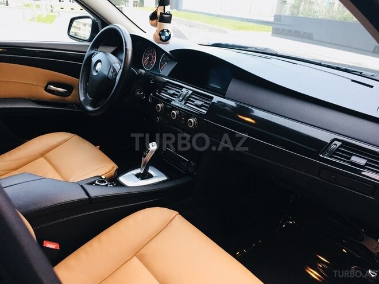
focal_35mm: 29
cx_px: 190
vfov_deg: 48.2
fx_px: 318
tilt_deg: -22.9
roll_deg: -4.1
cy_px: 142
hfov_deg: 61.7
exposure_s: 1/33
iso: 160
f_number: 2.2
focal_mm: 4.15
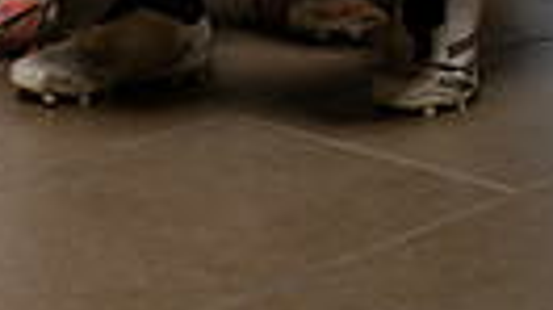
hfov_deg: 23.1
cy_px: -473
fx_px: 1260
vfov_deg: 11.3
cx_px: -71
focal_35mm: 86
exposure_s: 1/250
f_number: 9
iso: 800
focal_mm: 24
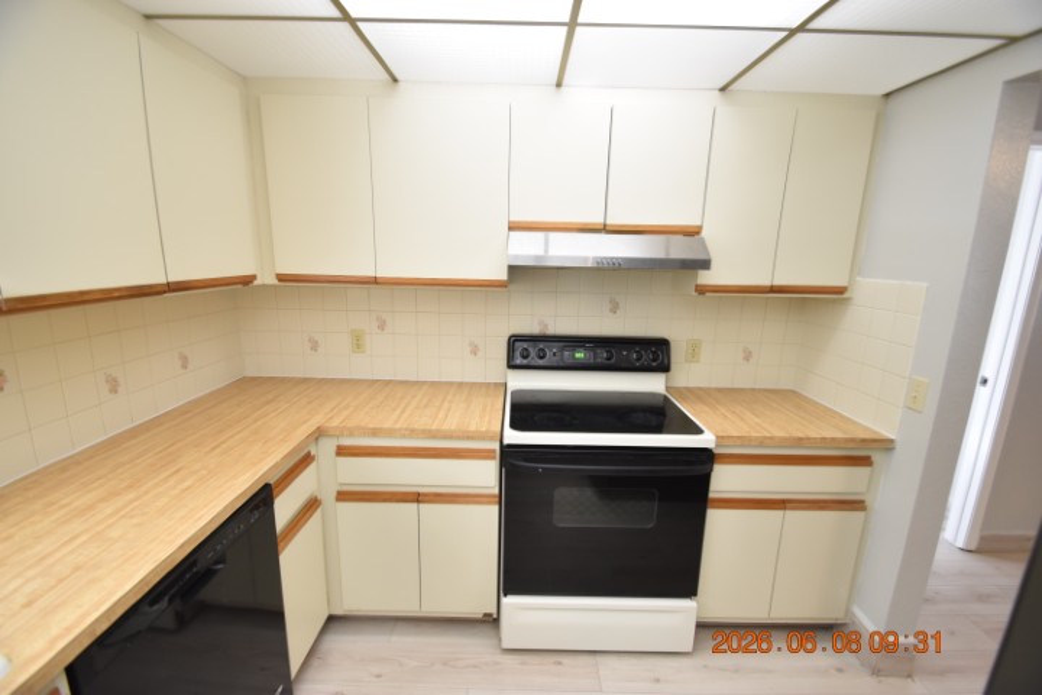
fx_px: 434
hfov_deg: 100.4
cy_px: 348
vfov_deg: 77.3
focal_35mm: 15
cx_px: 521
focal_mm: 10
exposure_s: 1/30
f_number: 3.5
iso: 800
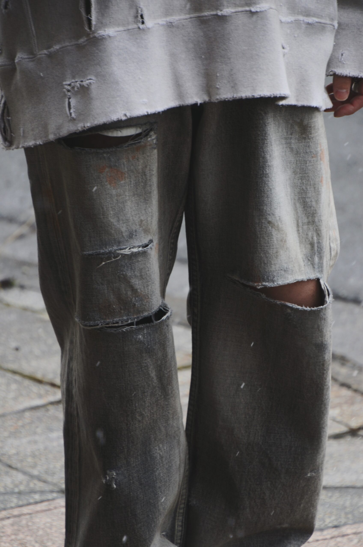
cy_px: 274
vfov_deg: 8.3
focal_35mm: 248
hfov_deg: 5.5
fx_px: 3759
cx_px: 182
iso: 400
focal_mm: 165
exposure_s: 1/320
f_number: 6
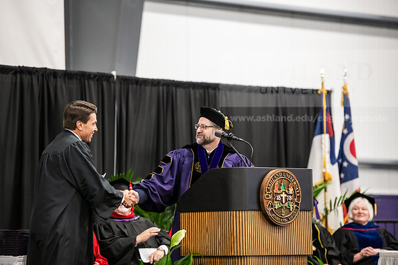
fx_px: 1990
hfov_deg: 11.4
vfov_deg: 7.6
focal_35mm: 180
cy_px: 132
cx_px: 199
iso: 4000
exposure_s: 1/200
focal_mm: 180
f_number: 3.2
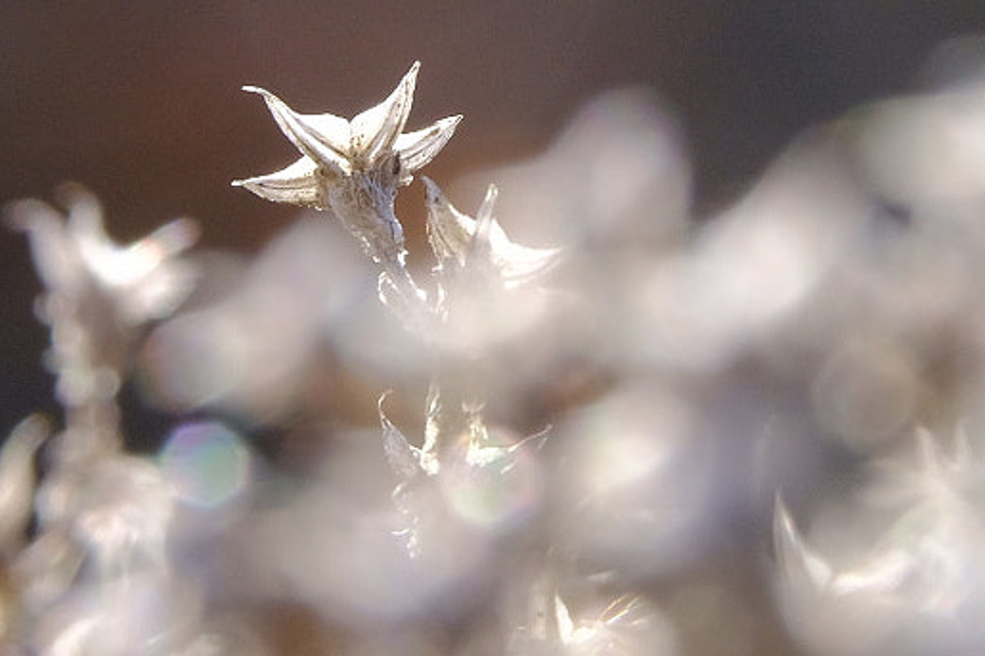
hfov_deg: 3.2
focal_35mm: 653
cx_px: 409
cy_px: -26
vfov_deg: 2.1
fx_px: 17860
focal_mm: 140
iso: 800
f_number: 11
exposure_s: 1/120
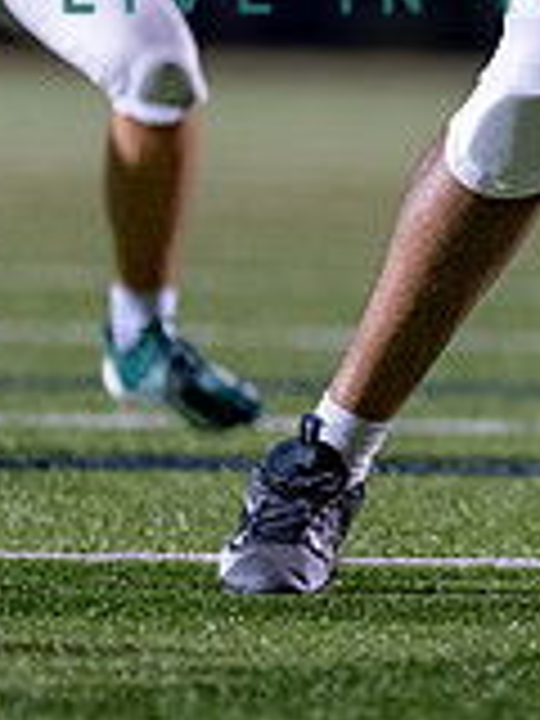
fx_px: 15704
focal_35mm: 755
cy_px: -33
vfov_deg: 2.6
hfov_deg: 2.0
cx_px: 1094
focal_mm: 135
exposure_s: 1/1000
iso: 2000
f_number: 1.8
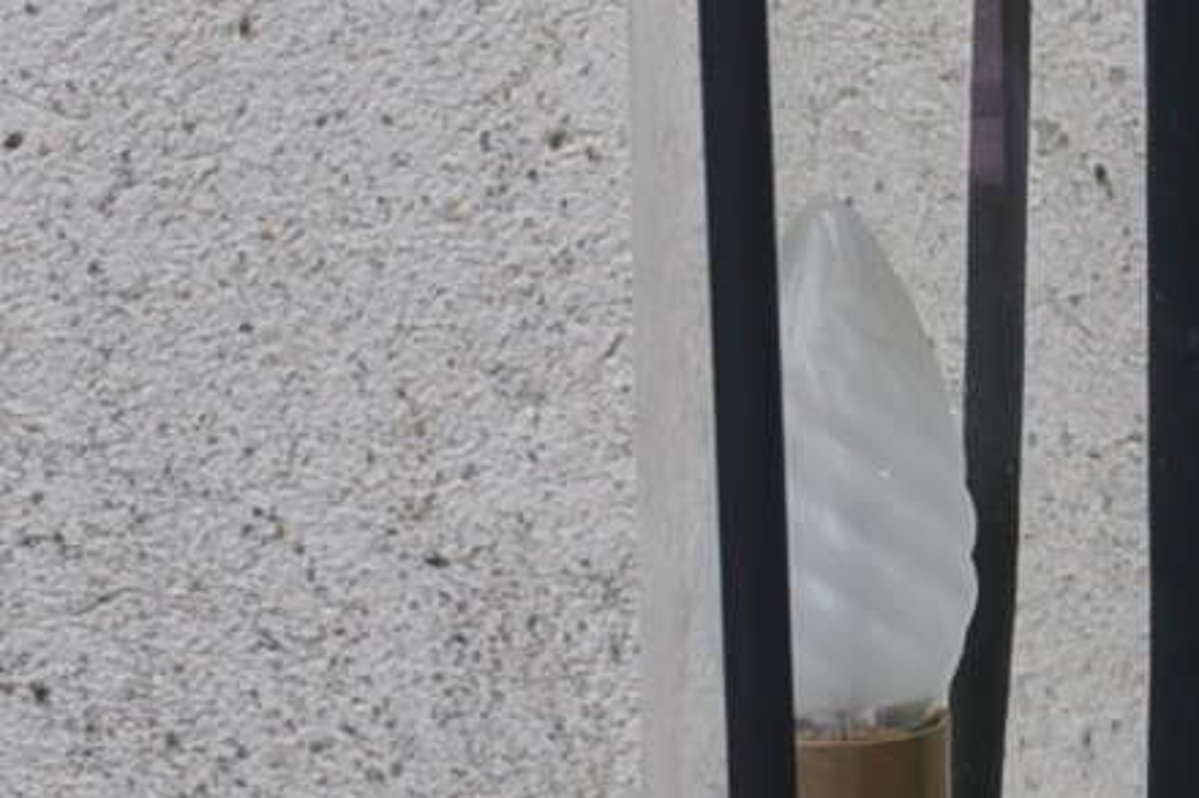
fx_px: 8290
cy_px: 131
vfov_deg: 5.5
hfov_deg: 7.9
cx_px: 2354
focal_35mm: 249
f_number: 5.6
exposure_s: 1/125
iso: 220
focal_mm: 38
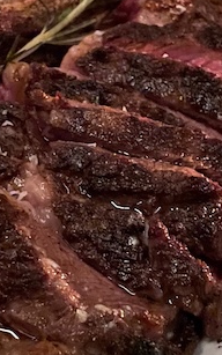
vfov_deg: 22.5
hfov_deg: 14.2
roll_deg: -1.4
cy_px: 138
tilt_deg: -34.3
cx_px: 80
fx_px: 890
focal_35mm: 92
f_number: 1.6
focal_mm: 4.2
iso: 800
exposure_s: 1/7
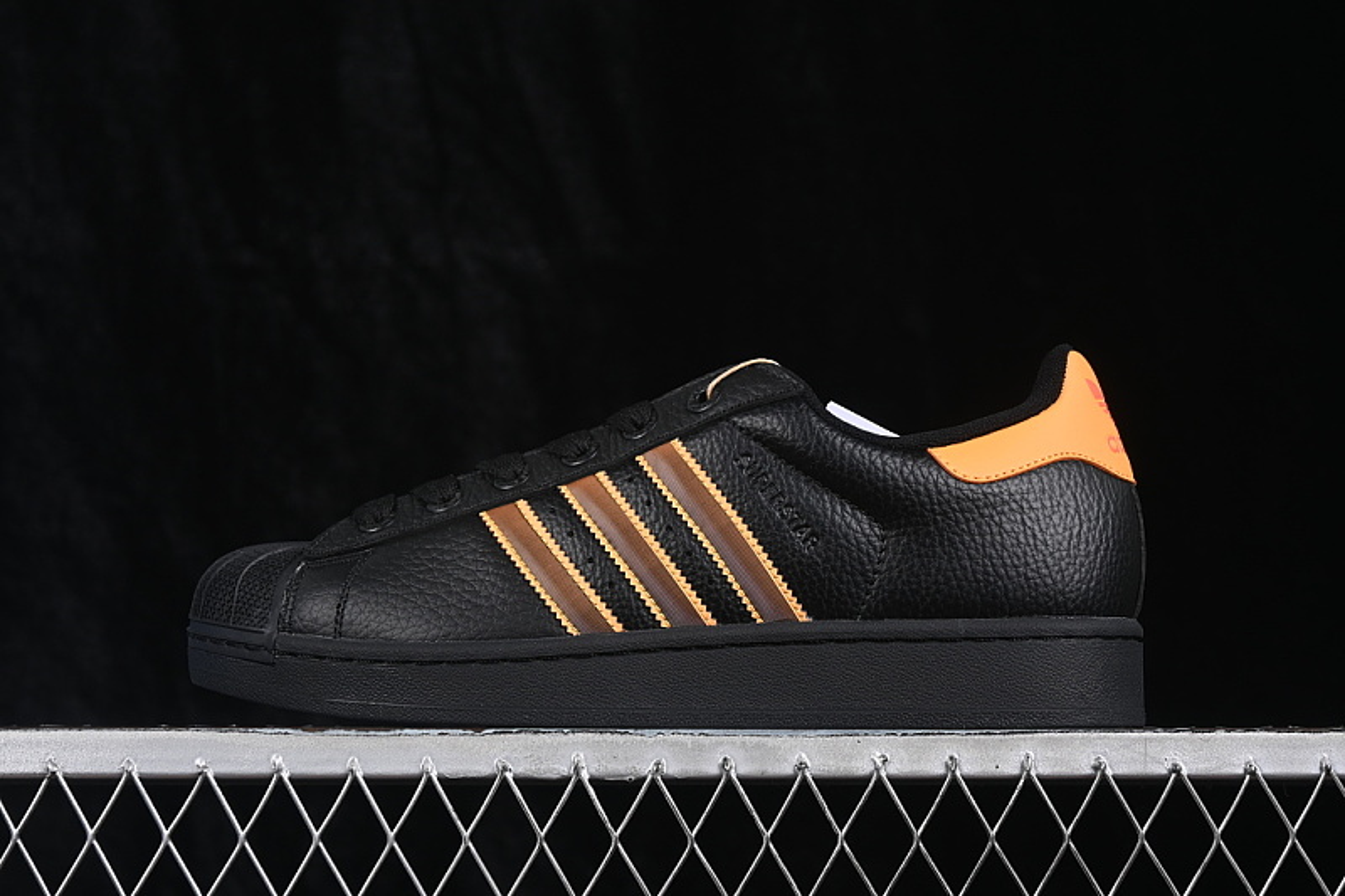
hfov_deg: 27.0
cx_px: 672
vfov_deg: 18.2
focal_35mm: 75
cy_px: 448
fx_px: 2801
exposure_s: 1/60
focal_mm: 50
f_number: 6.3
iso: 160
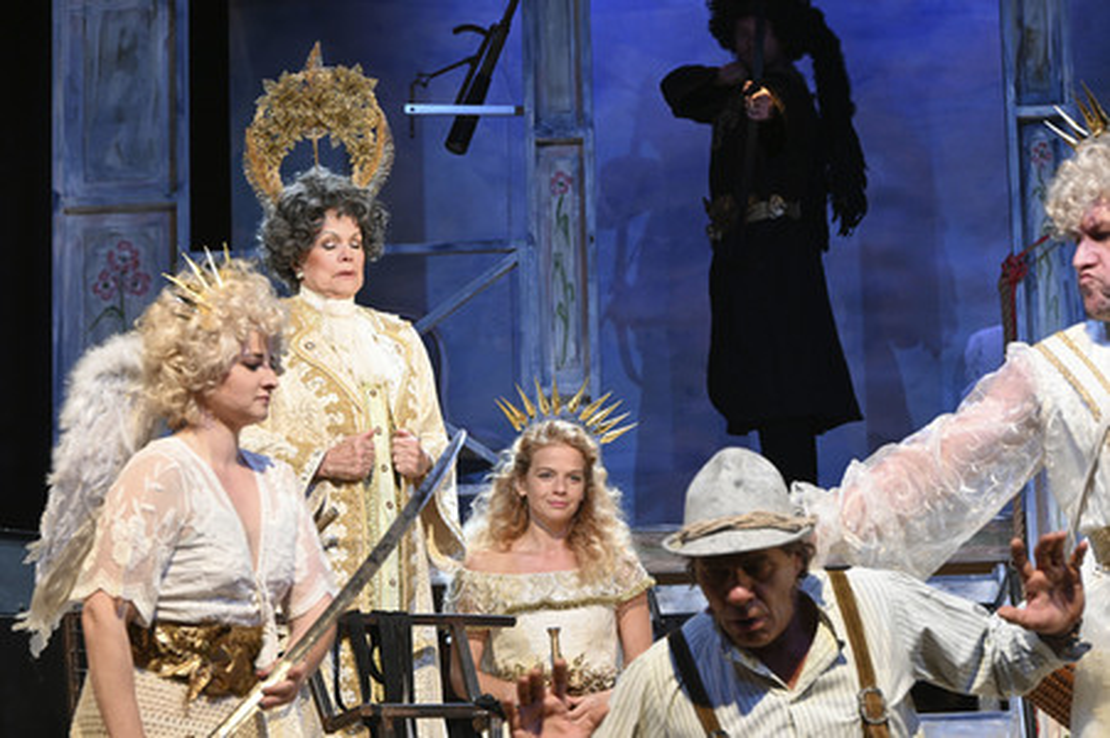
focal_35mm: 95
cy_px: 369
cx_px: 555
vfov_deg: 14.4
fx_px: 2927
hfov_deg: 21.5
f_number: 6.3
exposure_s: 1/200
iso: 3200
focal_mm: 95
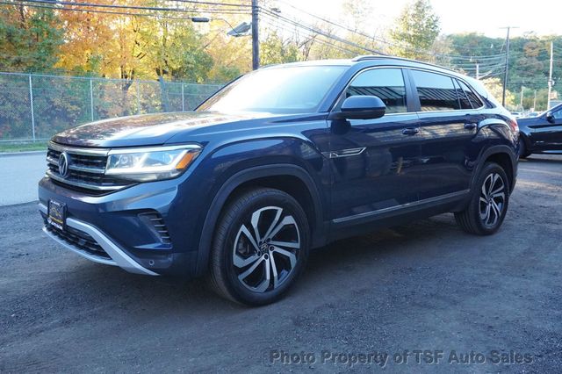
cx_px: 281
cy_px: 187
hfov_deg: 57.2
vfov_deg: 39.9
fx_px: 515
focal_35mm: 33
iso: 3200
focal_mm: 22
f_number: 9
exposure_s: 1/250
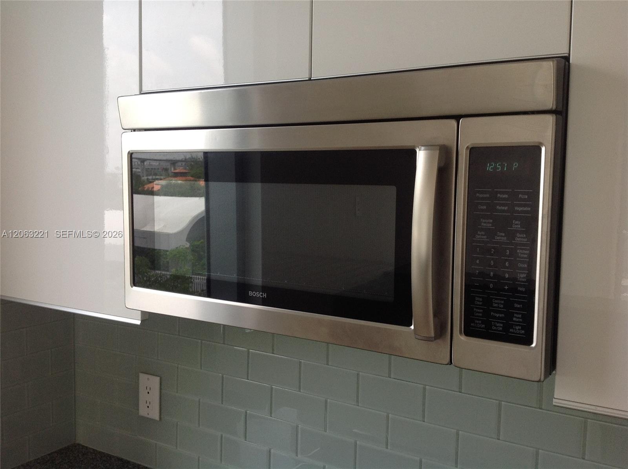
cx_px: 314
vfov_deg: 40.6
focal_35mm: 35
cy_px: 234
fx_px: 634
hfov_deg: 52.7
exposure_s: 1/120
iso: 125
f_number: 2.4
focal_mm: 4.28
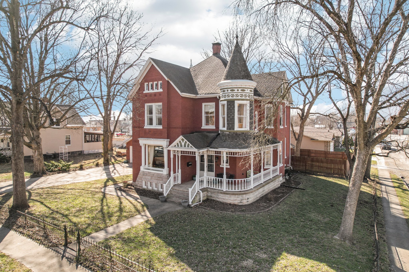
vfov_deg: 57.2
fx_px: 250
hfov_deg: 78.6
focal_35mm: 22
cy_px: 136
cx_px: 204
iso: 100
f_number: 2.8
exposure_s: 1/4000
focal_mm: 8.4
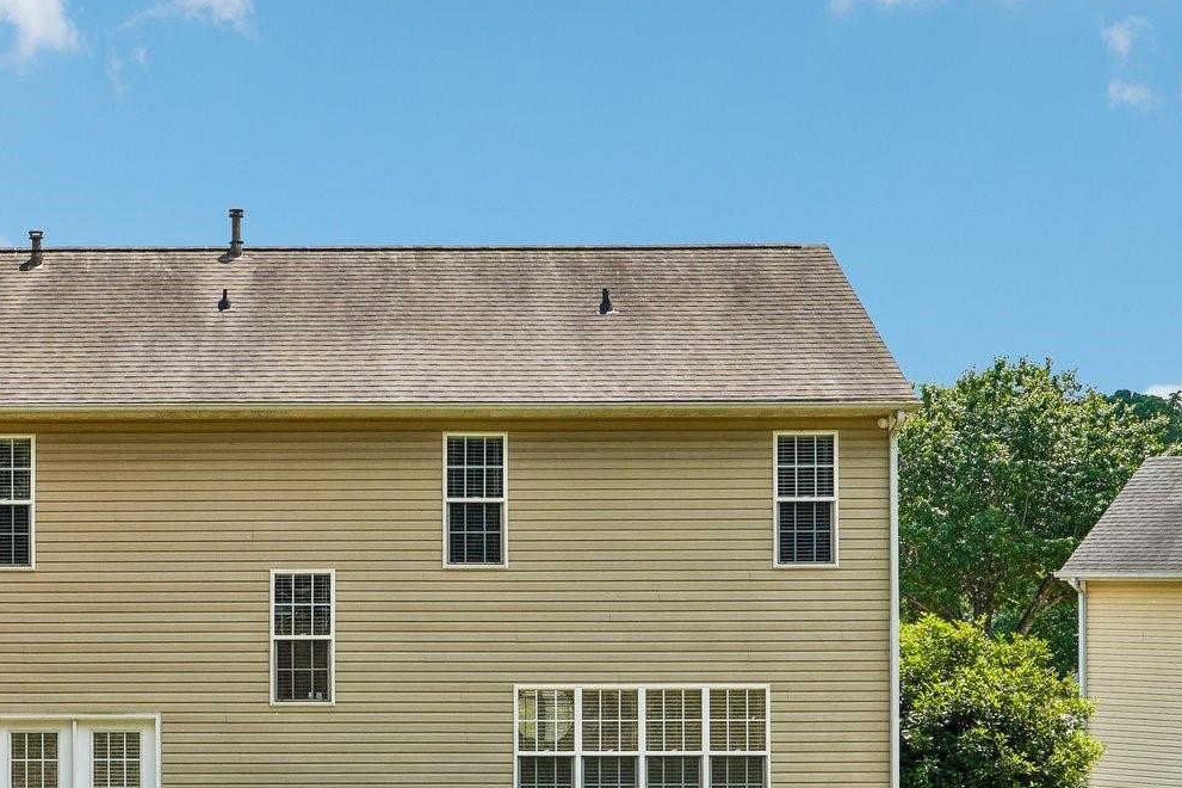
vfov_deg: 21.7
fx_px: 2035
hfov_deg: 31.8
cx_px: 289
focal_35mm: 62
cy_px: 574
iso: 100
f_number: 8
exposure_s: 1/200
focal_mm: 20
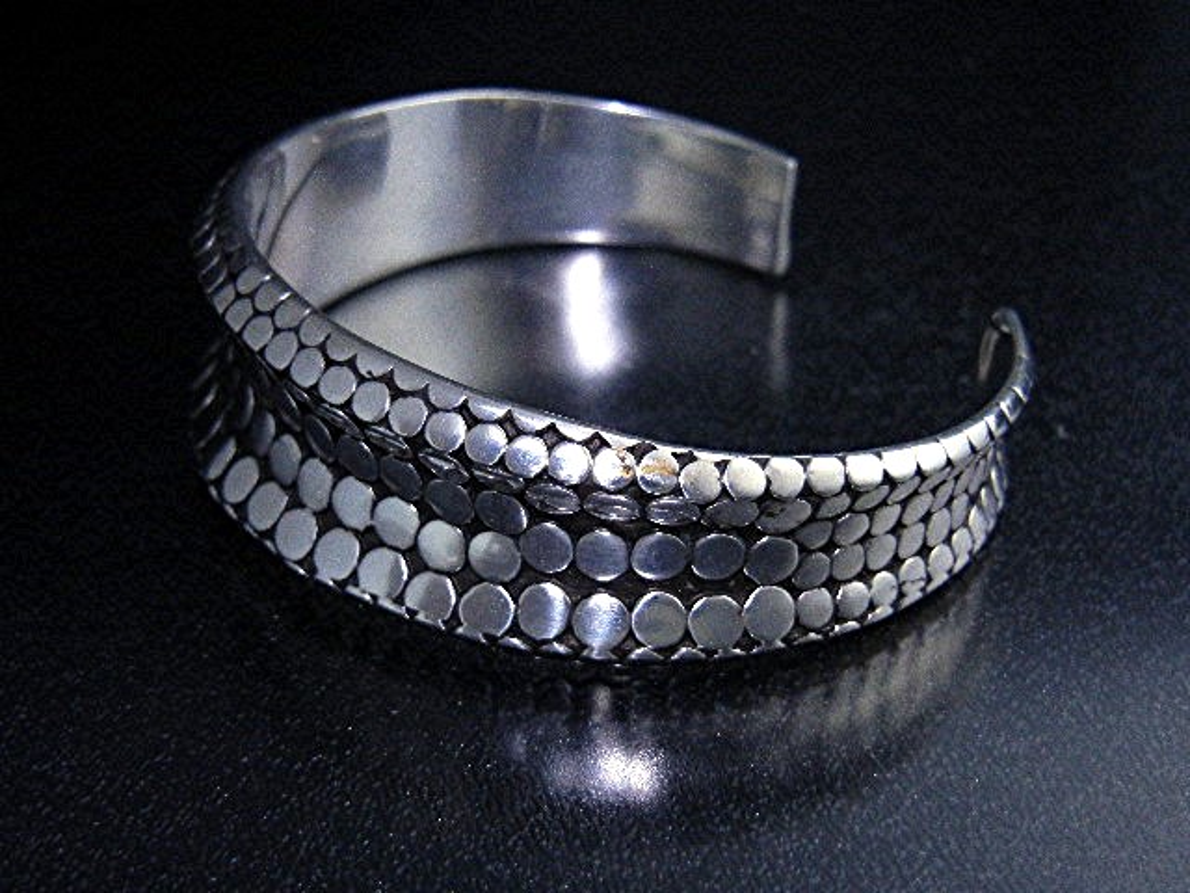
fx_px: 2028
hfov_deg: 32.7
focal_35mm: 59
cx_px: 595
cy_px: 446
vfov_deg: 24.8
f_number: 8
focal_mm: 10.6
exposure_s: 1/30
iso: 537
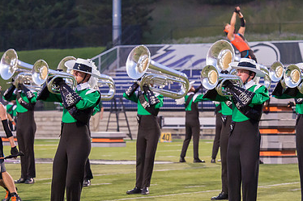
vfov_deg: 6.5
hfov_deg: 9.7
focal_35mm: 212
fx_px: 1783
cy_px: 117
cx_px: 173
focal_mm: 116
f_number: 5
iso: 5000
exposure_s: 1/640
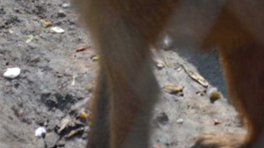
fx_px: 5560
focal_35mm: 794
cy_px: 22
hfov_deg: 2.7
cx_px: 215
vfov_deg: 1.5
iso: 200
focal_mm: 185
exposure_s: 1/200
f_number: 5.6
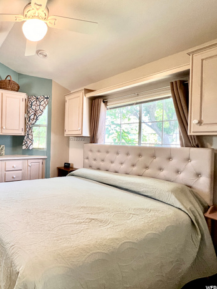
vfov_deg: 87.7
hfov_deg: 61.5
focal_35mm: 18
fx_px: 150
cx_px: 26
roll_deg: -1.4
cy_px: 140
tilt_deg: +0.2
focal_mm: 1.57
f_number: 1.8
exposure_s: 1/60
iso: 125
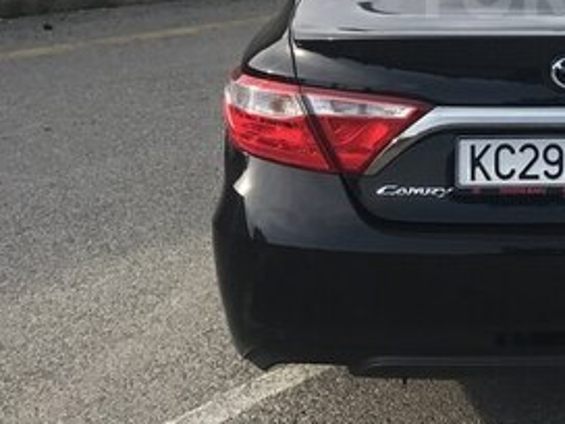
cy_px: -14
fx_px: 1110
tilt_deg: -11.3
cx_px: 621
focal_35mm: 68
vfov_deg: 20.8
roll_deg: -0.5
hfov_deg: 26.3
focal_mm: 3.99
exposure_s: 1/1570
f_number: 1.8
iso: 20
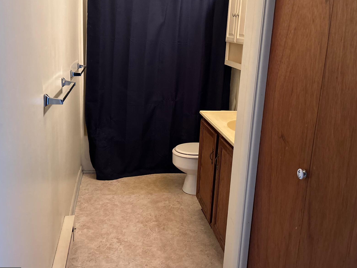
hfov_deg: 53.8
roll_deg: -4.4
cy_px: 111
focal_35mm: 34
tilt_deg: -12.0
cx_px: 198
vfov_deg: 41.7
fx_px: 351
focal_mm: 5.7
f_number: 1.5
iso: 500
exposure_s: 1/30
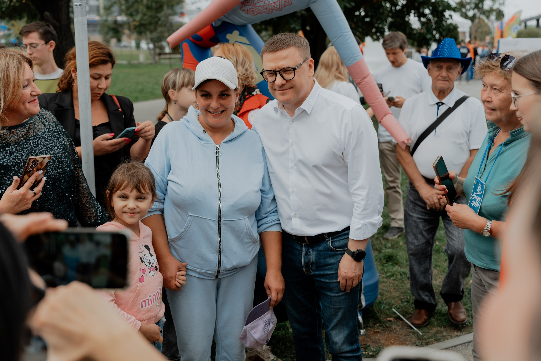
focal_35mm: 38
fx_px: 571
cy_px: 180
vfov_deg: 35.1
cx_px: 270
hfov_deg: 50.7
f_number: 3.2
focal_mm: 38
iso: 250
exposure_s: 1/1000
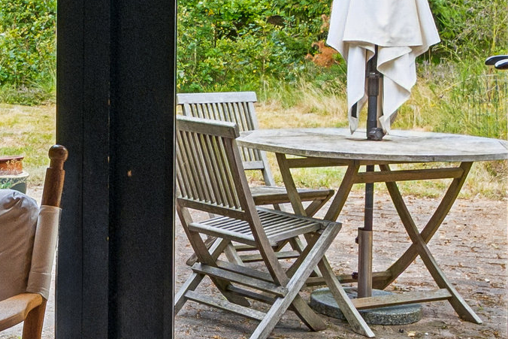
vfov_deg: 18.1
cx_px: -56
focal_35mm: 71
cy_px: -83
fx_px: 1002
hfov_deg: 26.2
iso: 400
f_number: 13
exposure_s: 1/20
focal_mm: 16
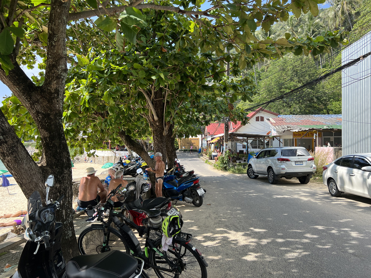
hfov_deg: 67.3
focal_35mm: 26
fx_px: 279
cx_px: 186
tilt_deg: +1.1
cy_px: 139
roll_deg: -0.8
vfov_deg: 53.1
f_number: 1.5
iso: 50
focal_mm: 5.7
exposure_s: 1/1326
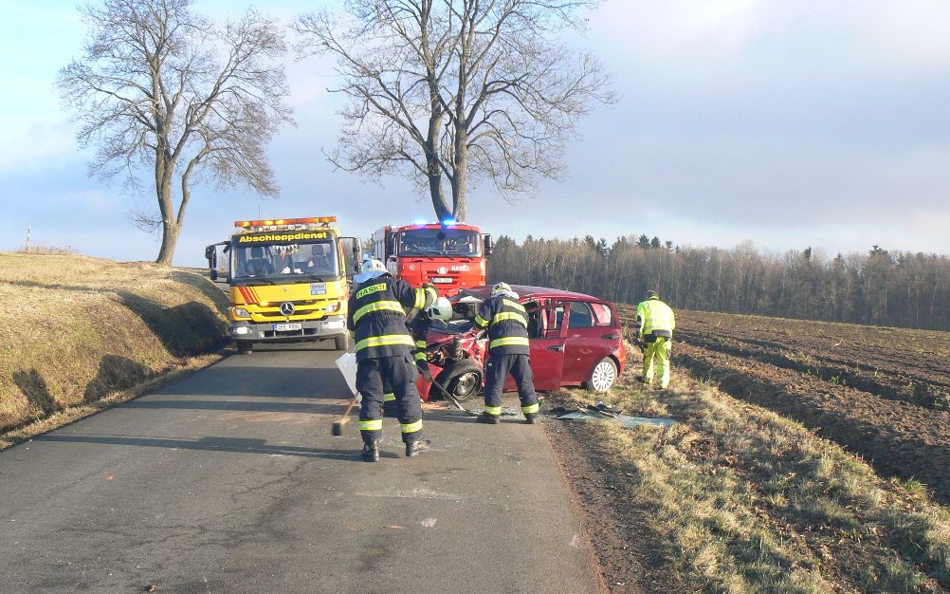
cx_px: 474
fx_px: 1010
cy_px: 332
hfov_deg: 50.4
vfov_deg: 32.7
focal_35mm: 39
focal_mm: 6
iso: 80
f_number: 5.6
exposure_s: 1/160
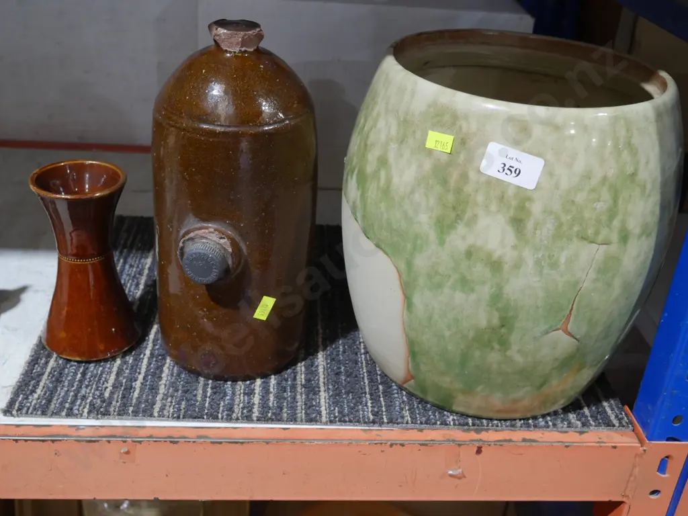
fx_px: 835
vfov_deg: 34.3
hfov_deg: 44.8
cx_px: 344
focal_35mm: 42
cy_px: 258
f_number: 4.6
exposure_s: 1/60
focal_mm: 21
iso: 1000
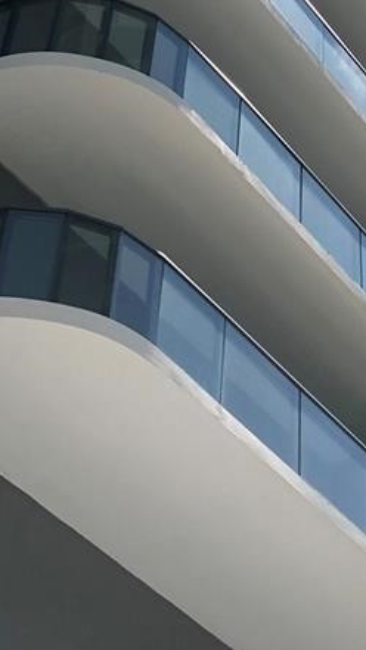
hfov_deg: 14.2
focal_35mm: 83
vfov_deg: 23.4
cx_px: 427
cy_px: -130
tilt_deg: +56.2
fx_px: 1432
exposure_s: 1/1499
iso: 20
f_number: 1.8
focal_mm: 3.99
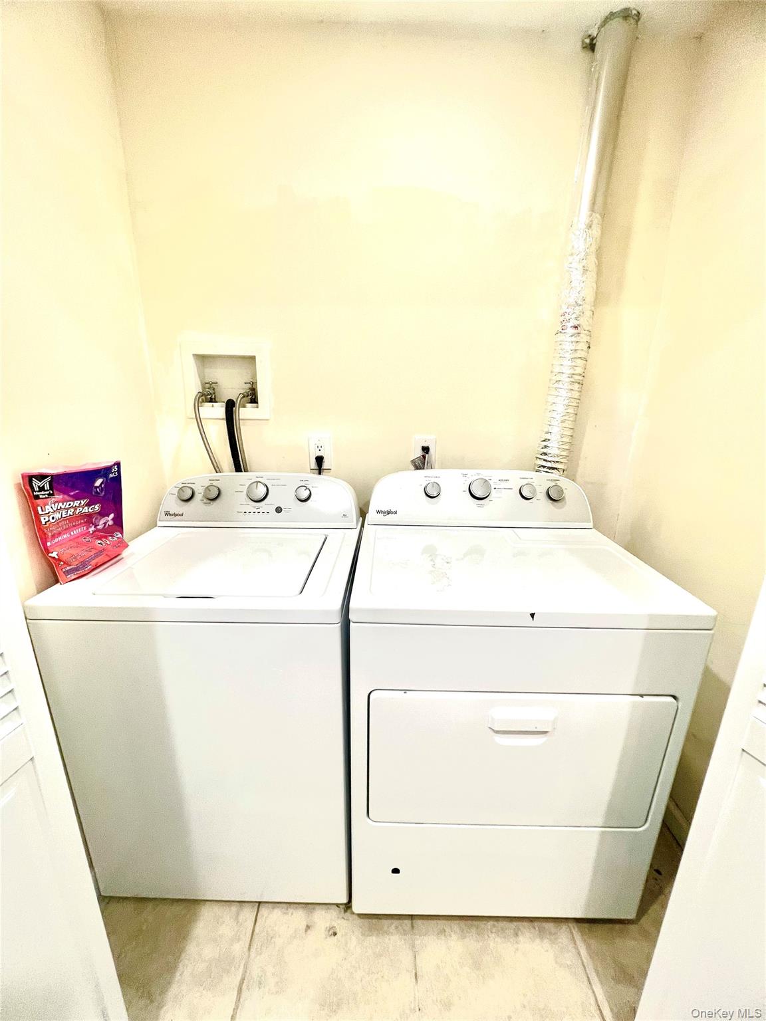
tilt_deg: -15.6
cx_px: 383
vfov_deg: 106.2
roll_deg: -0.5
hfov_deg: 89.9
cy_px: 510
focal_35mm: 13
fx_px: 384
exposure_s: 1/30
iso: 80
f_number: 1.8
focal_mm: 1.57
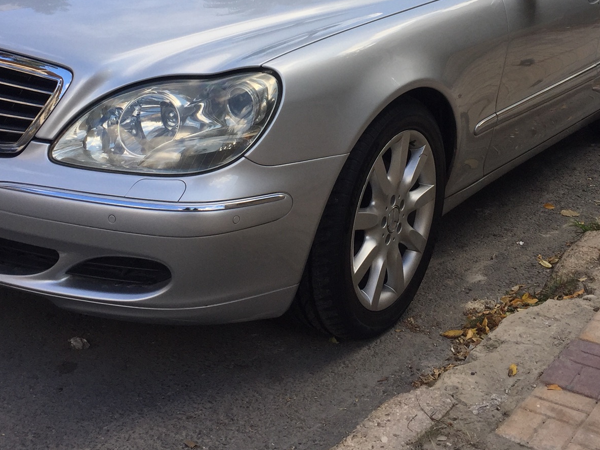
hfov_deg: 40.4
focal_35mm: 47
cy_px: 92
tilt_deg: -10.9
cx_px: 304
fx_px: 815
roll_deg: -2.6
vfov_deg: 30.2
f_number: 2.2
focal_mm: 4.15
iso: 32
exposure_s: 1/520
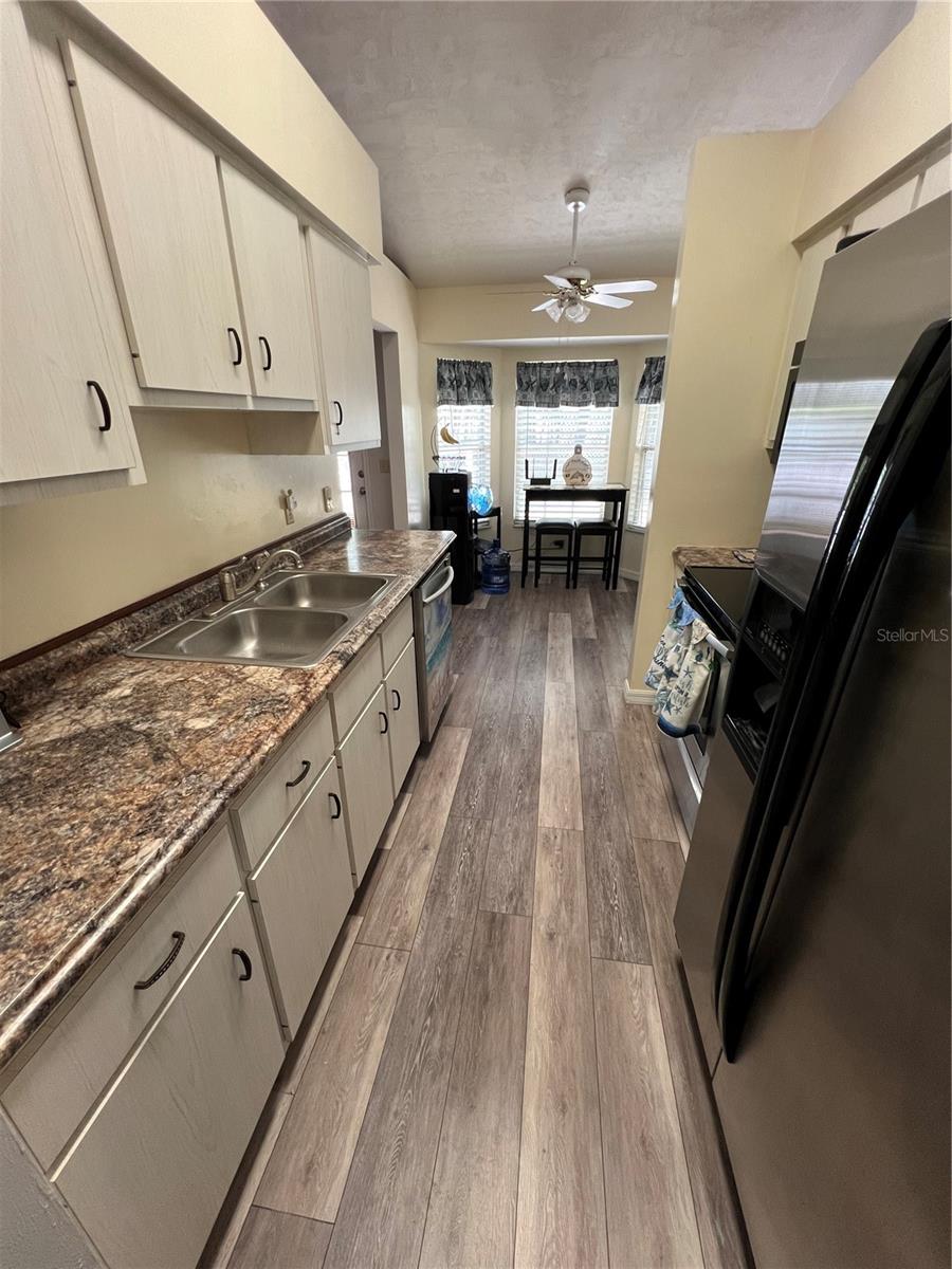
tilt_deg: -23.7
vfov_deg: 106.2
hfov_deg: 89.9
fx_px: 477
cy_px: 634
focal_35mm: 13
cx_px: 476
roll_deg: +0.8
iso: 200
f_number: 1.8
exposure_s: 1/60
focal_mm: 1.57
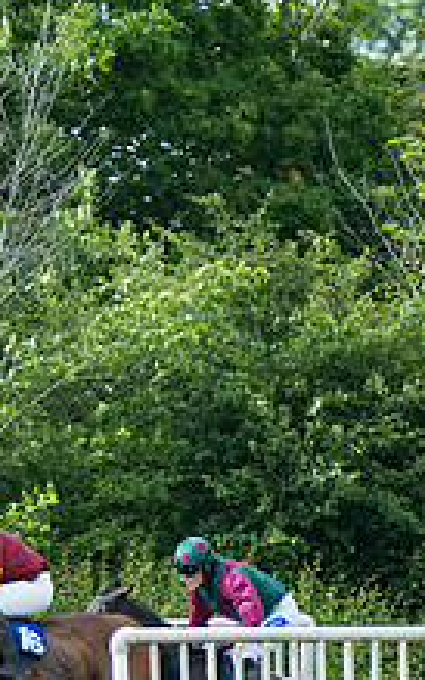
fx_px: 28150
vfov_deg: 1.4
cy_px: 684
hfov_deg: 0.9
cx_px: -433
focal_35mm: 1520
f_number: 4
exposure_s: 1/1000
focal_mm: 260
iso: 200
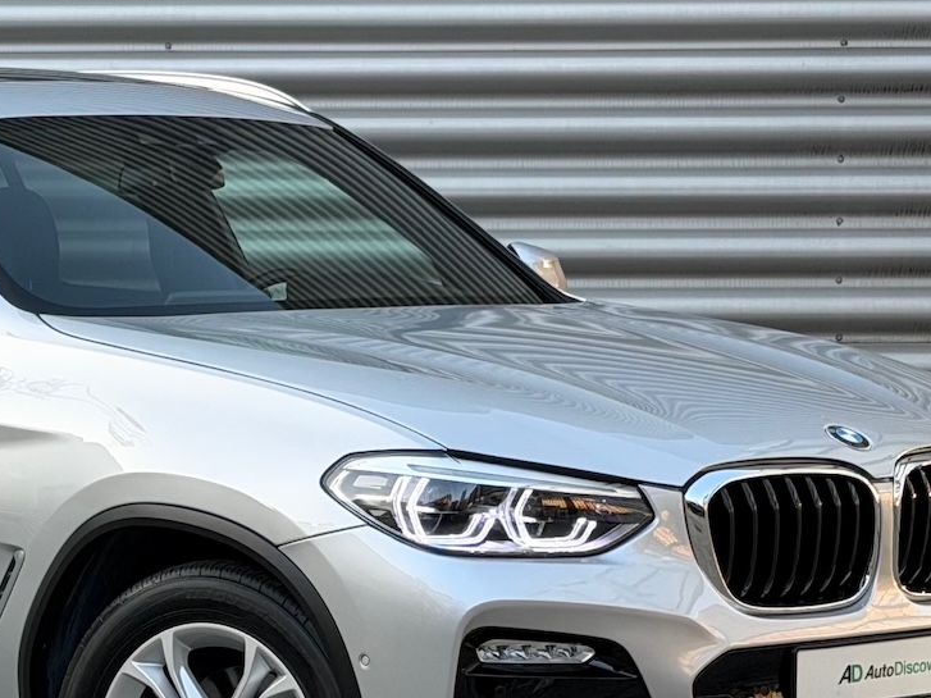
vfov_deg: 14.9
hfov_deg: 19.6
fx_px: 2662
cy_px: 476
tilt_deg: -2.9
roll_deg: +0.3
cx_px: 173
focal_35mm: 99
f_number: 1.78
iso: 64
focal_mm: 6.76
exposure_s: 1/250
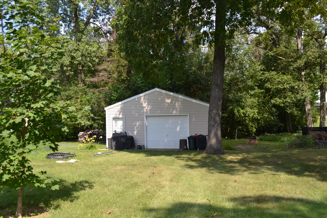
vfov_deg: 36.9
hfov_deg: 53.1
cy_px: 109
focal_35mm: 36
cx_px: 164
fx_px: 327
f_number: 5.6
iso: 100
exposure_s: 1/200
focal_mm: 24
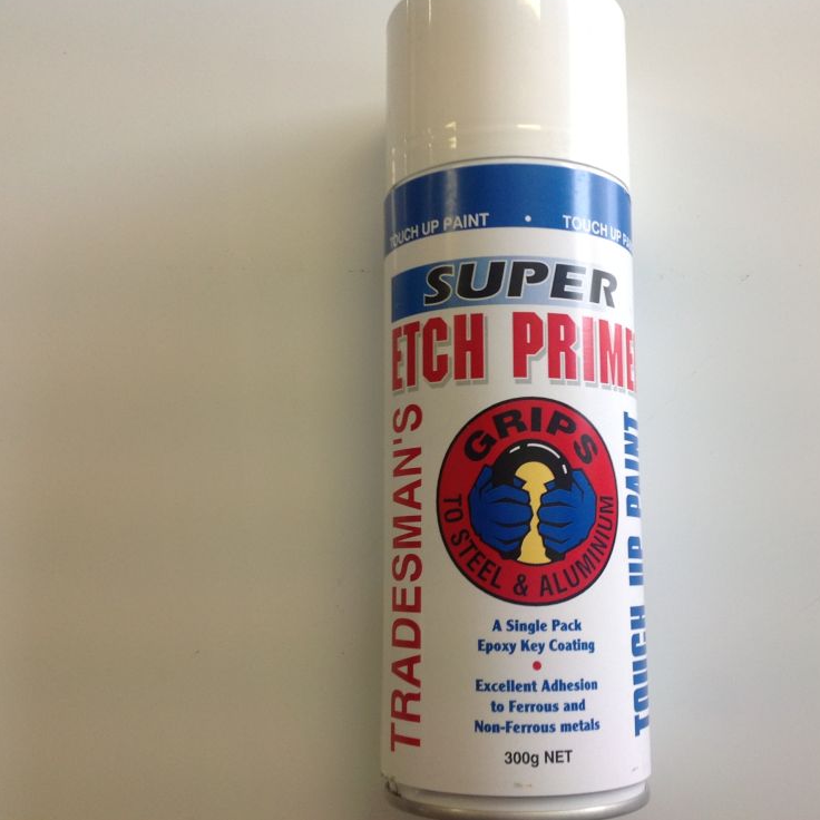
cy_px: 406
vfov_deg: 40.0
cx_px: 465
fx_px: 1126
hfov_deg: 40.0
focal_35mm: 42
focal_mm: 4.28
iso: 64
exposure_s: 1/40
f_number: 2.4
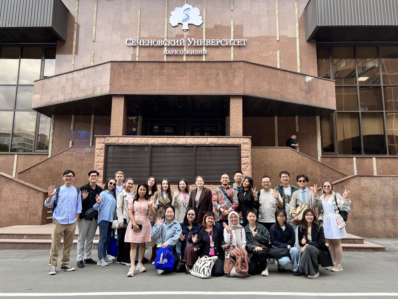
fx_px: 299
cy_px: 150
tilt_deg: +8.5
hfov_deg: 67.3
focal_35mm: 26
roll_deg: -1.5
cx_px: 199
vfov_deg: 53.1
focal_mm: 5.7
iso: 50
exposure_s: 1/383
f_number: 1.5
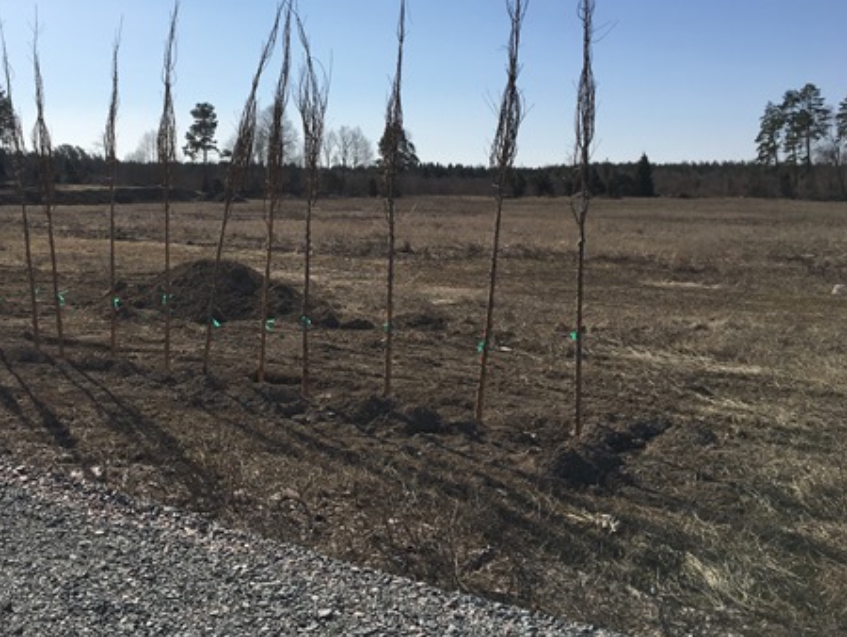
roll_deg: -1.2
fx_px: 955
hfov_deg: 47.2
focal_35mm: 39
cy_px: 232
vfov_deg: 36.6
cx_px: 291
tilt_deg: -1.7
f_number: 2.2
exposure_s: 1/2849
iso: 25
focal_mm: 4.15
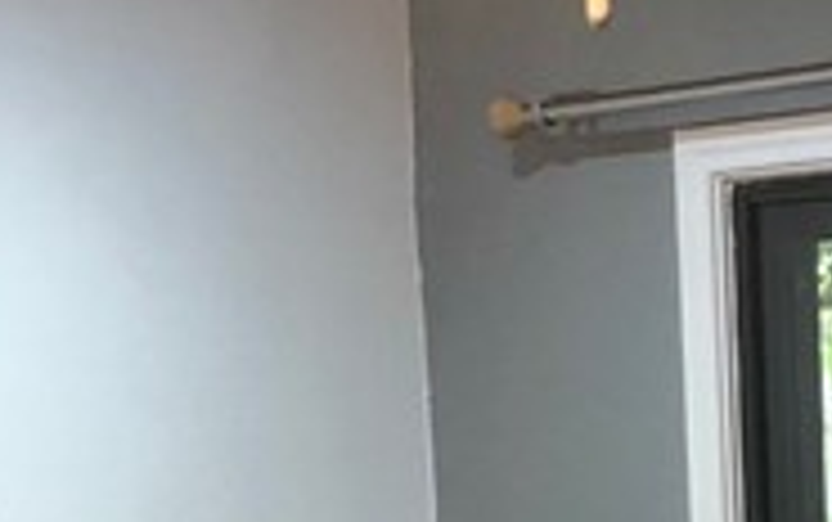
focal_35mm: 164
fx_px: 3722
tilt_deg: -10.4
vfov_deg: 7.4
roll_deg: +0.7
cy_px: 1328
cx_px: 1232
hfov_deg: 12.2
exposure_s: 1/17
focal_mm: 3.99
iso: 40
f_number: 1.8
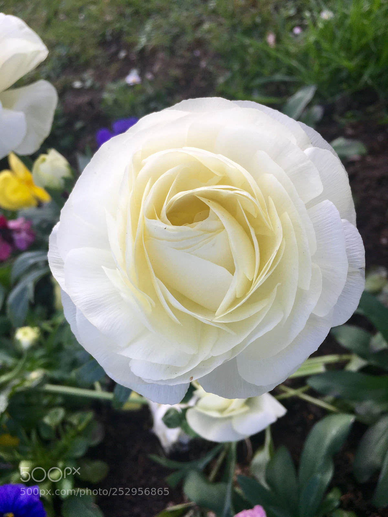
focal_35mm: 29
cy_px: 258
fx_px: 433
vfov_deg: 61.7
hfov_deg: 48.2
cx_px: 194
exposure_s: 1/447
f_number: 2.2
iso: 25
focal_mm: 4.15
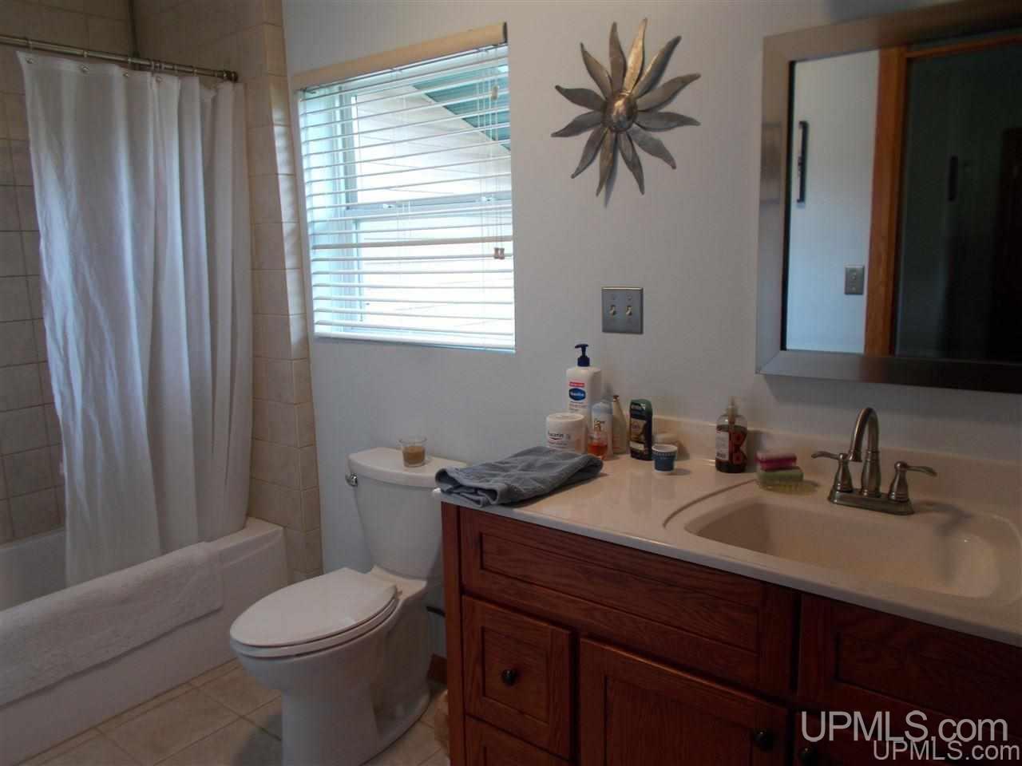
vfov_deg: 53.1
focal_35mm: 26
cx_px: 511
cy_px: 383
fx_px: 768
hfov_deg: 67.3
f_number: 3.2
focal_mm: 4.6
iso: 80
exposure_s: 1/30
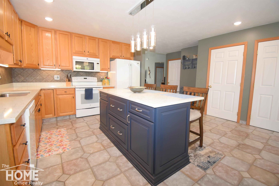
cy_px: 93
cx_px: 140
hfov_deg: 100.4
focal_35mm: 15
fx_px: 116
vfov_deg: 77.3
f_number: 4.5
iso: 800
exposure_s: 1/60
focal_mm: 10
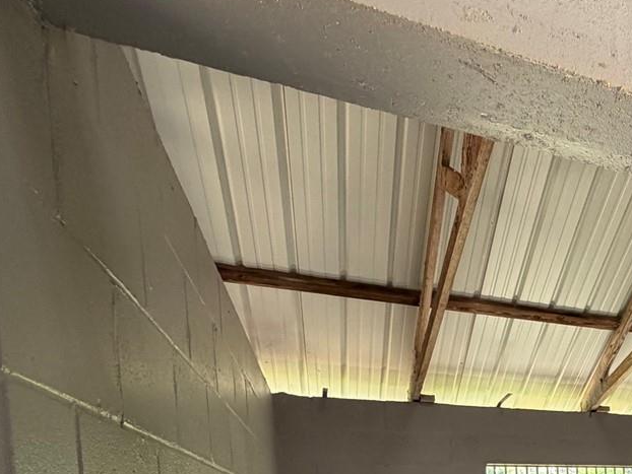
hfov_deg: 40.5
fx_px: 658
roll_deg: +1.4
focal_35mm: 36
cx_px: 709
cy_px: 553
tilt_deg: -4.7
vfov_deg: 33.2
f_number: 2.2
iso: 200
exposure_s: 1/121
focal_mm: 2.22
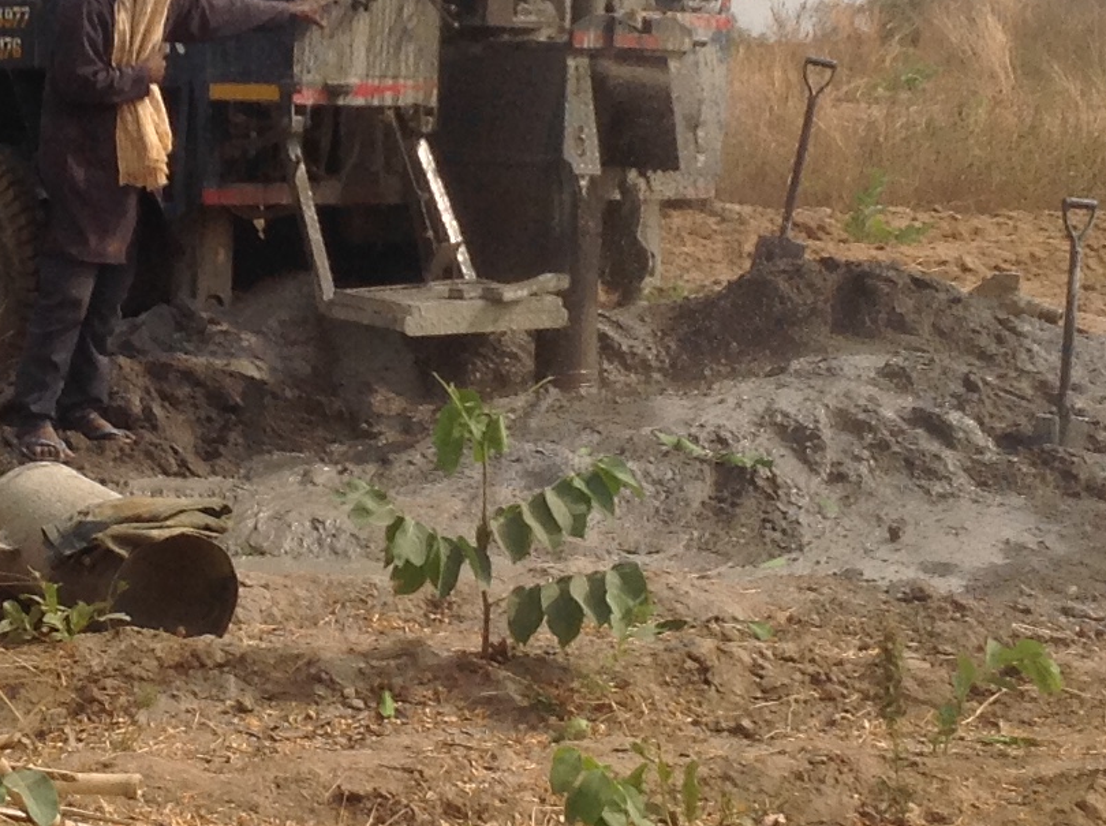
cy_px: 232
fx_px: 3573
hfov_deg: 17.6
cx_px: 427
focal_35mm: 112
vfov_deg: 13.2
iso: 50
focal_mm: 4.28
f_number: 2.4
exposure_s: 1/1890
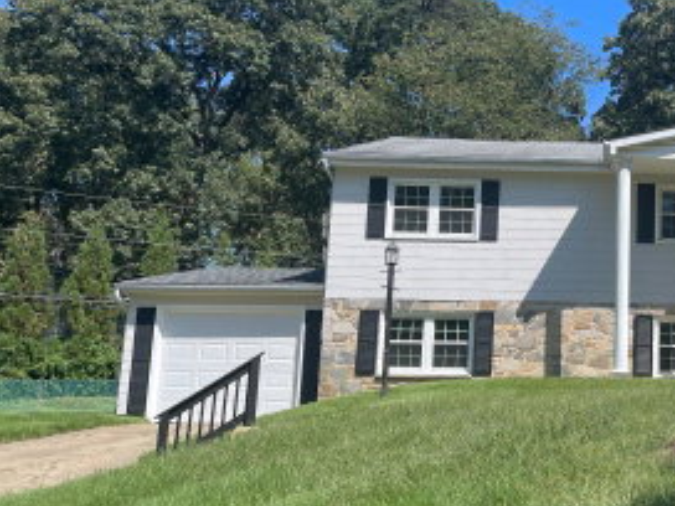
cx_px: 633
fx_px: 916
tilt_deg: +8.9
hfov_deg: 37.3
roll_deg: -1.0
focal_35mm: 47
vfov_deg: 30.9
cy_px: 231
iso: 32
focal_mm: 5.1
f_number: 1.6
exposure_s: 1/2545
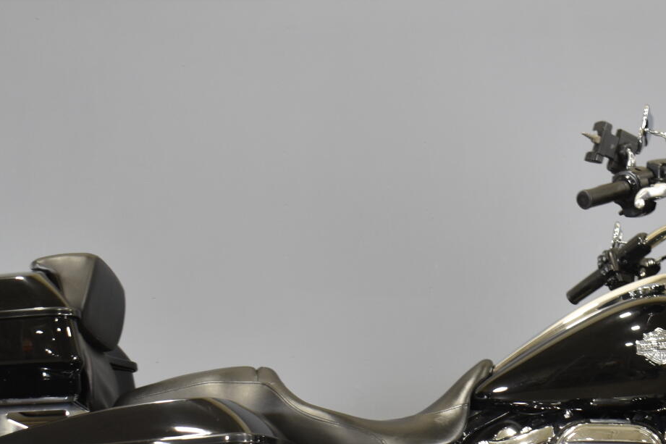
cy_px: 394
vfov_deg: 13.4
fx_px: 1870
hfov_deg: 20.1
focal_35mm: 101
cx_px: 492
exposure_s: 1/15
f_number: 4.2
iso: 400
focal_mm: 31
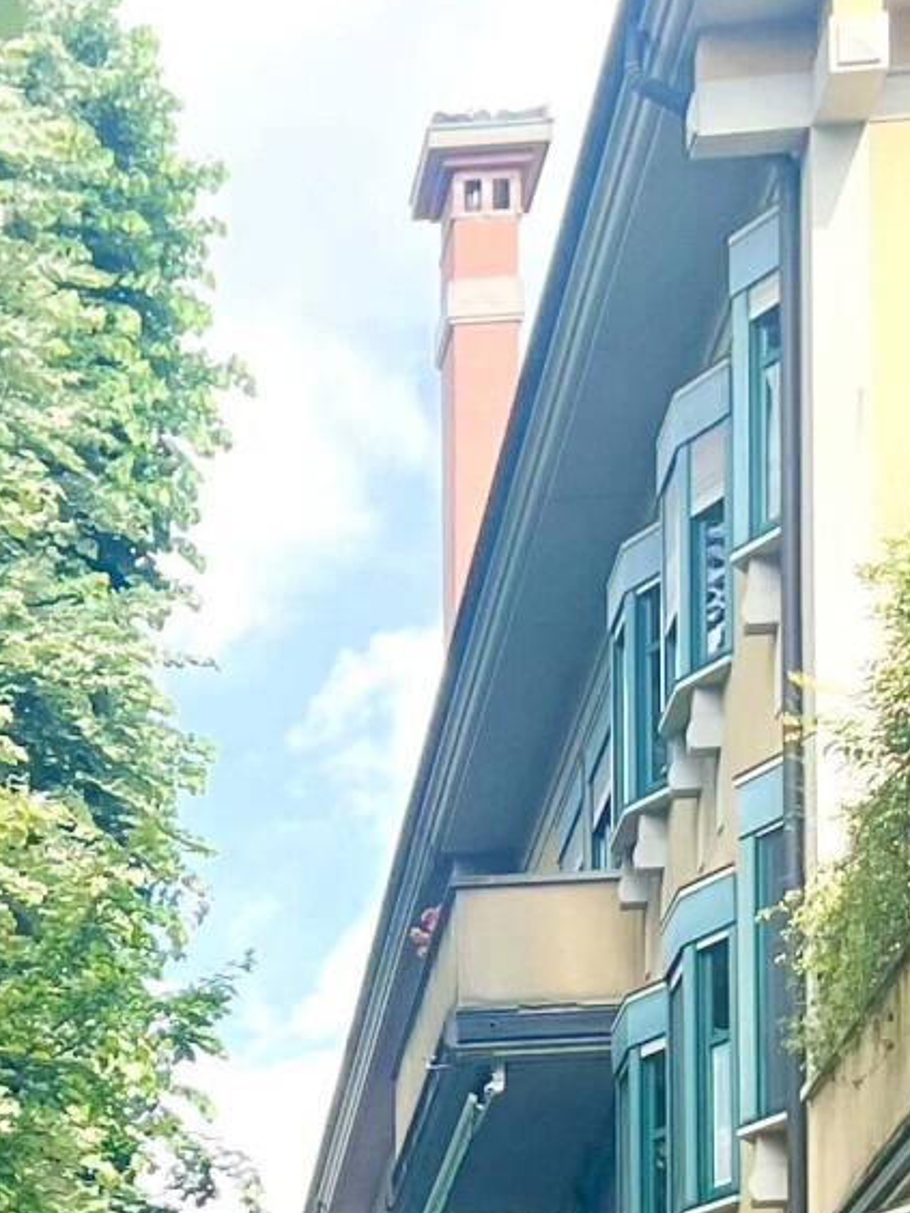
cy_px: 2071
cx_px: -559
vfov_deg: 14.9
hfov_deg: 11.9
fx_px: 4136
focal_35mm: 118
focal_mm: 5.1
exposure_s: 1/1477
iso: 50
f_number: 1.6
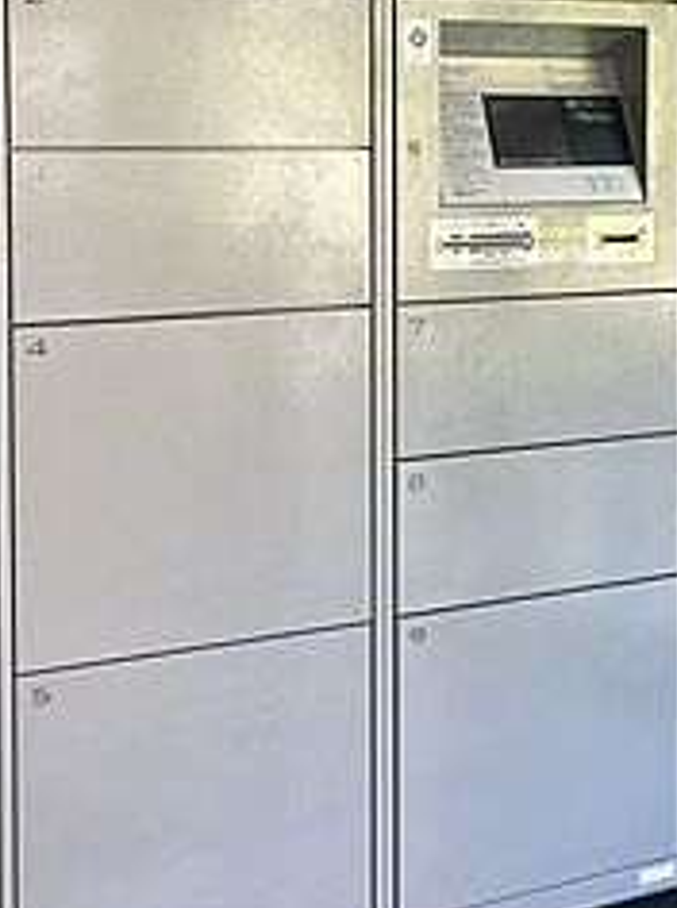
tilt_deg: -3.3
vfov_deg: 39.0
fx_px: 1230
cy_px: 185
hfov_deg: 30.7
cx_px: 406
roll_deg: -0.2
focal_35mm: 47
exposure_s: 1/121
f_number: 1.5
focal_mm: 5.7
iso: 125
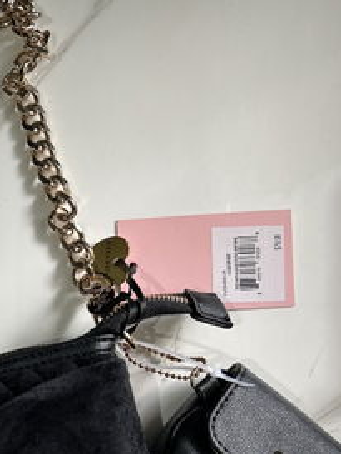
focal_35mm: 61
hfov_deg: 22.6
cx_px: -42
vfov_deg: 30.1
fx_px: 801
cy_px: 422
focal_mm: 5.7
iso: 125
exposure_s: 1/60
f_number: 1.5
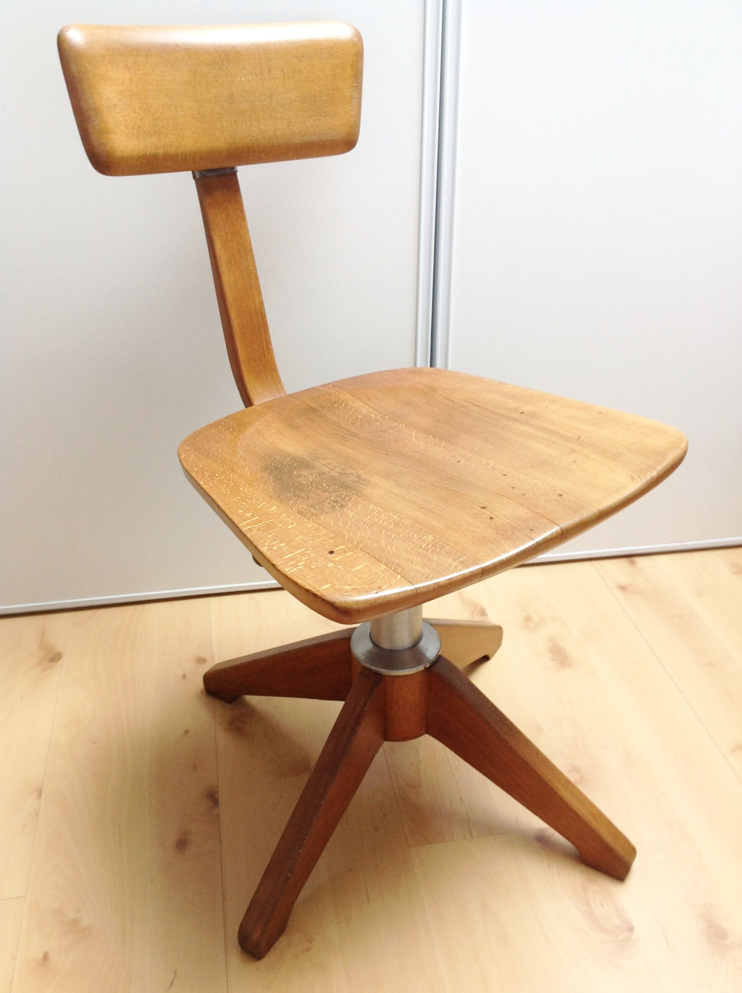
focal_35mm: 35
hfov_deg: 40.6
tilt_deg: -29.8
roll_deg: +1.9
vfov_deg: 52.7
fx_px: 1003
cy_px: 496
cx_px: 371
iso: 64
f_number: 2.4
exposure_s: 1/15
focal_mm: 4.28
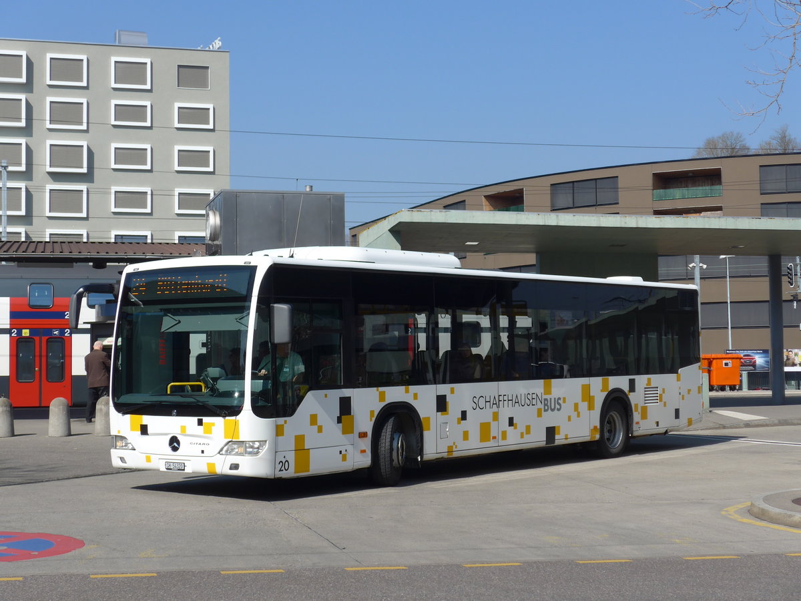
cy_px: 300
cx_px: 400
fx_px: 1435
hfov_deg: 31.2
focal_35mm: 62
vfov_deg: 23.7
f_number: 3.7
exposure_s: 1/1300
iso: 80
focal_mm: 12.7
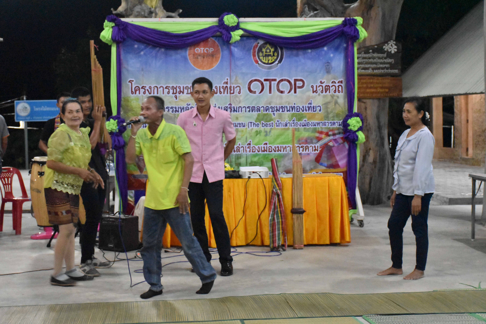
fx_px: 850
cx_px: 243
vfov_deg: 21.6
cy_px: 162
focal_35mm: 63
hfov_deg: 31.9
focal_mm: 42
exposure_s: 1/30
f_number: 4.5
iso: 12800
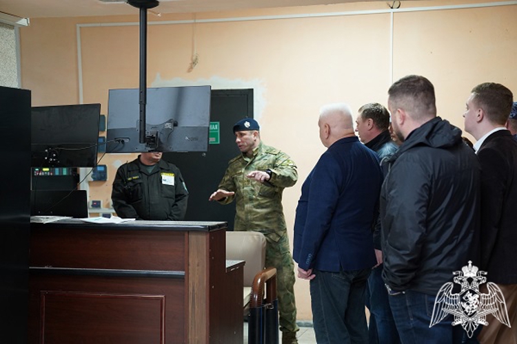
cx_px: 258
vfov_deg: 23.4
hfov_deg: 34.5
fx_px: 833
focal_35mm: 58
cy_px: 172
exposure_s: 1/160
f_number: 2.8
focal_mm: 58
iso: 2500
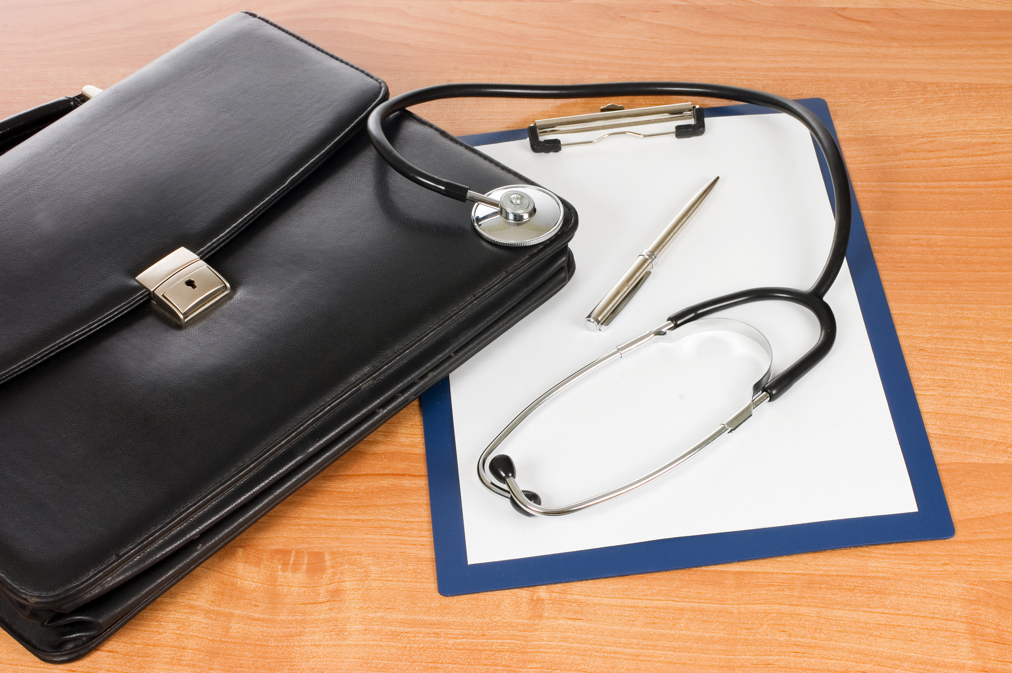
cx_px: 506
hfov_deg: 27.0
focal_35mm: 75
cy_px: 336
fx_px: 2106
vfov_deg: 18.1
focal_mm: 50
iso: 200
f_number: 16
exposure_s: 1/200
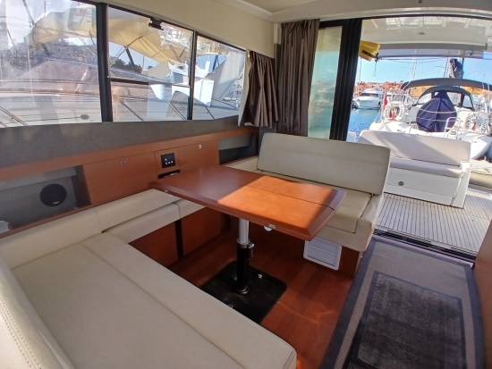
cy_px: 184
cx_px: 246
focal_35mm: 17
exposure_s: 1/309
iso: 50
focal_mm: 1.4
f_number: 2.2
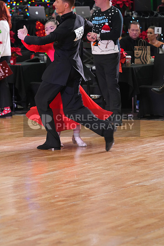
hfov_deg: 7.6
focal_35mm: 180
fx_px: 1229
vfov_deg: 11.4
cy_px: 123
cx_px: 82
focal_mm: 180
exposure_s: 1/200
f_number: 5.6
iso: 4000
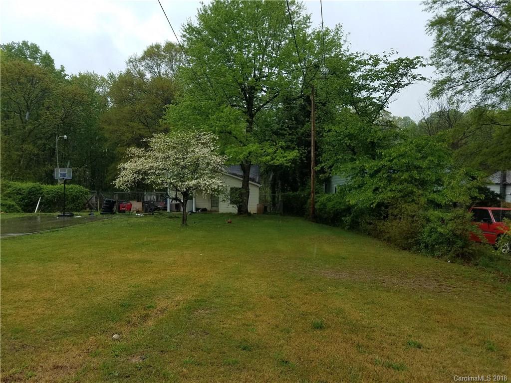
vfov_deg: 53.1
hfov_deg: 67.3
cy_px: 192
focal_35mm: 26
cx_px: 256
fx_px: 384
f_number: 1.7
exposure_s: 1/1060
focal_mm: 4.2
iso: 50
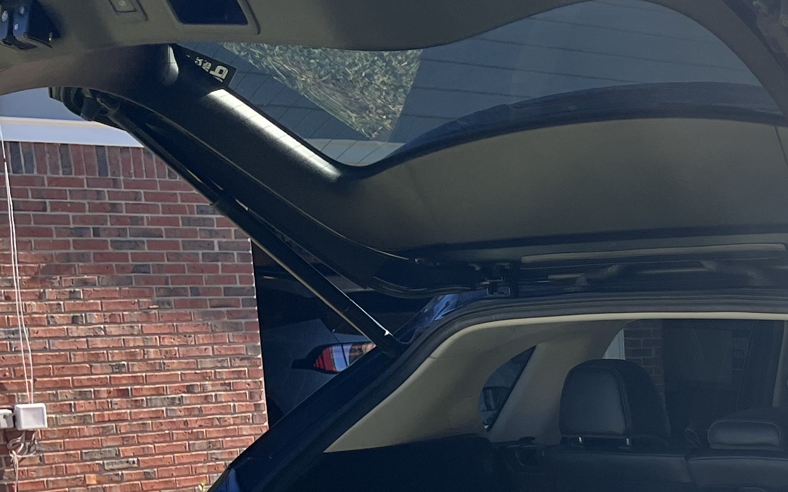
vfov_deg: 16.3
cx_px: 936
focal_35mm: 76
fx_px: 1632
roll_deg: +0.7
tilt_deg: -12.8
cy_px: 622
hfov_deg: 24.6
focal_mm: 5.1
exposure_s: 1/891
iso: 50
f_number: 1.6
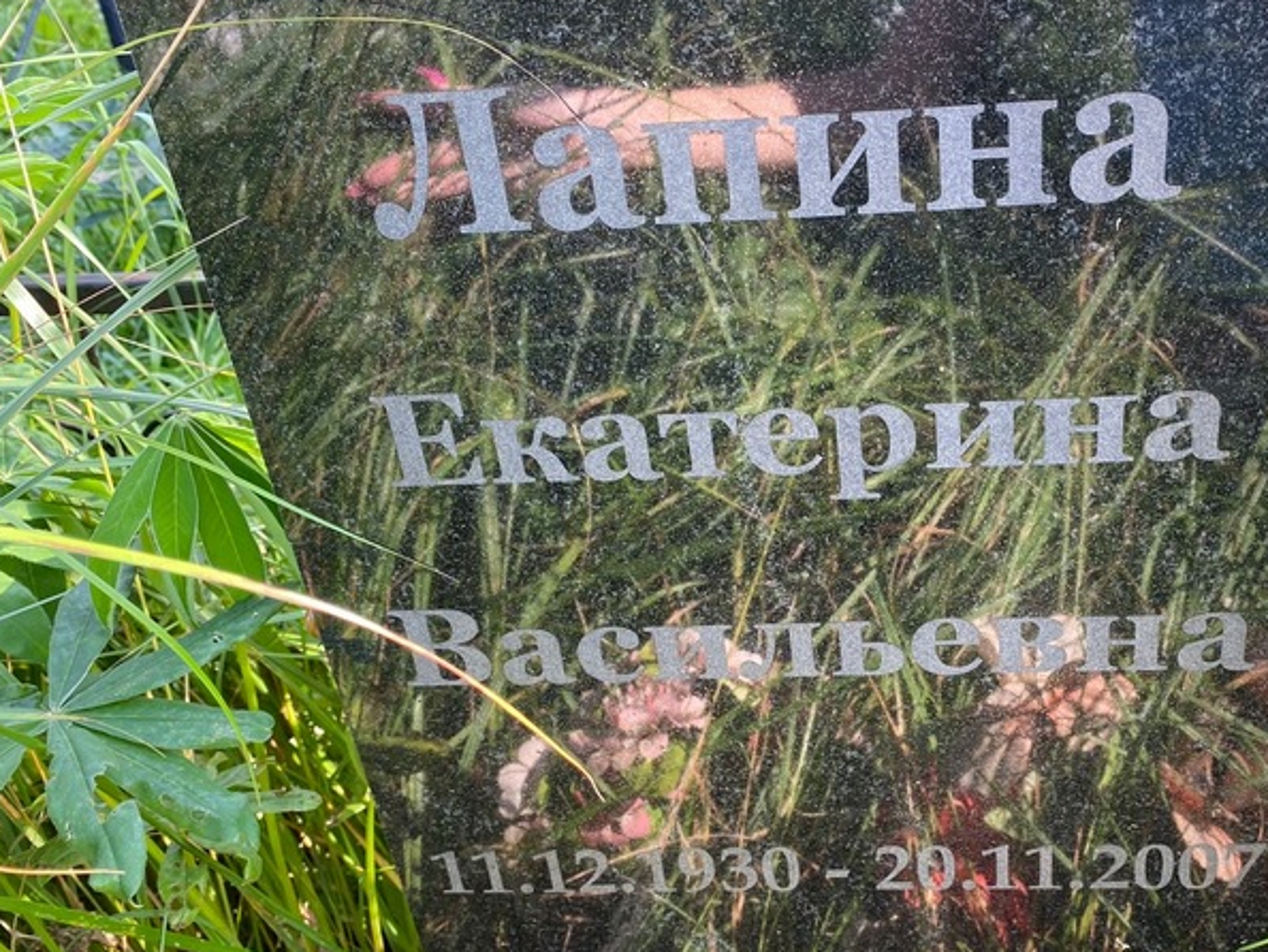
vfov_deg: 40.7
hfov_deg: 51.7
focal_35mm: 35
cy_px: 510
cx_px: 835
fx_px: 1283
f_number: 1.8
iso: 40
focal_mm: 4.25
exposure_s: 1/122
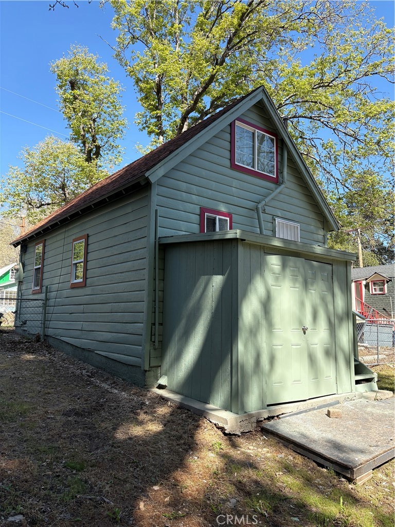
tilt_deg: +9.3
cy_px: 264
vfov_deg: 67.3
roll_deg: -0.3
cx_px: 198
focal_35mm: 26
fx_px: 396
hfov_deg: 53.1
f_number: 1.6
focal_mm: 5.96
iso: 50
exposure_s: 1/945
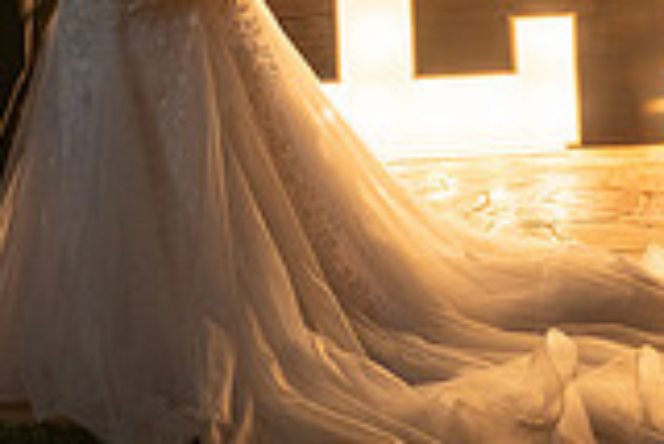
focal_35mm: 87
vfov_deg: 15.0
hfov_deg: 23.3
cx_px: 398
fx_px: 1606
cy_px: -135
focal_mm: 24
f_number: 3.5
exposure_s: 1/160
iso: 800
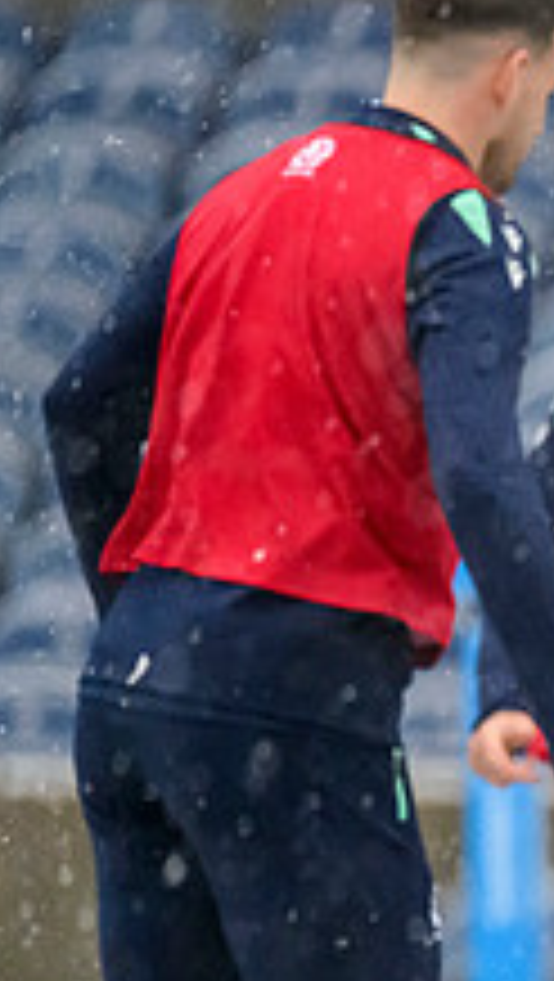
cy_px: 792
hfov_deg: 0.7
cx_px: 1407
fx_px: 44163
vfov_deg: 1.3
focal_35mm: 1695
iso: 8000
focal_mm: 560
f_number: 4
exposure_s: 1/1000
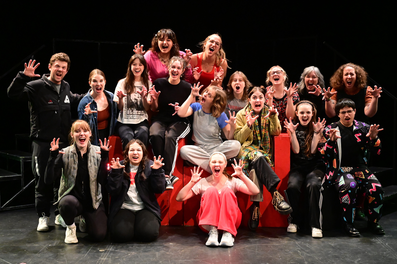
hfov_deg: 39.6
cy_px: 132
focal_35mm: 50
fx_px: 551
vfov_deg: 27.0
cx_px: 198
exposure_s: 1/250
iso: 14400
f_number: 8
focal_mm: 50
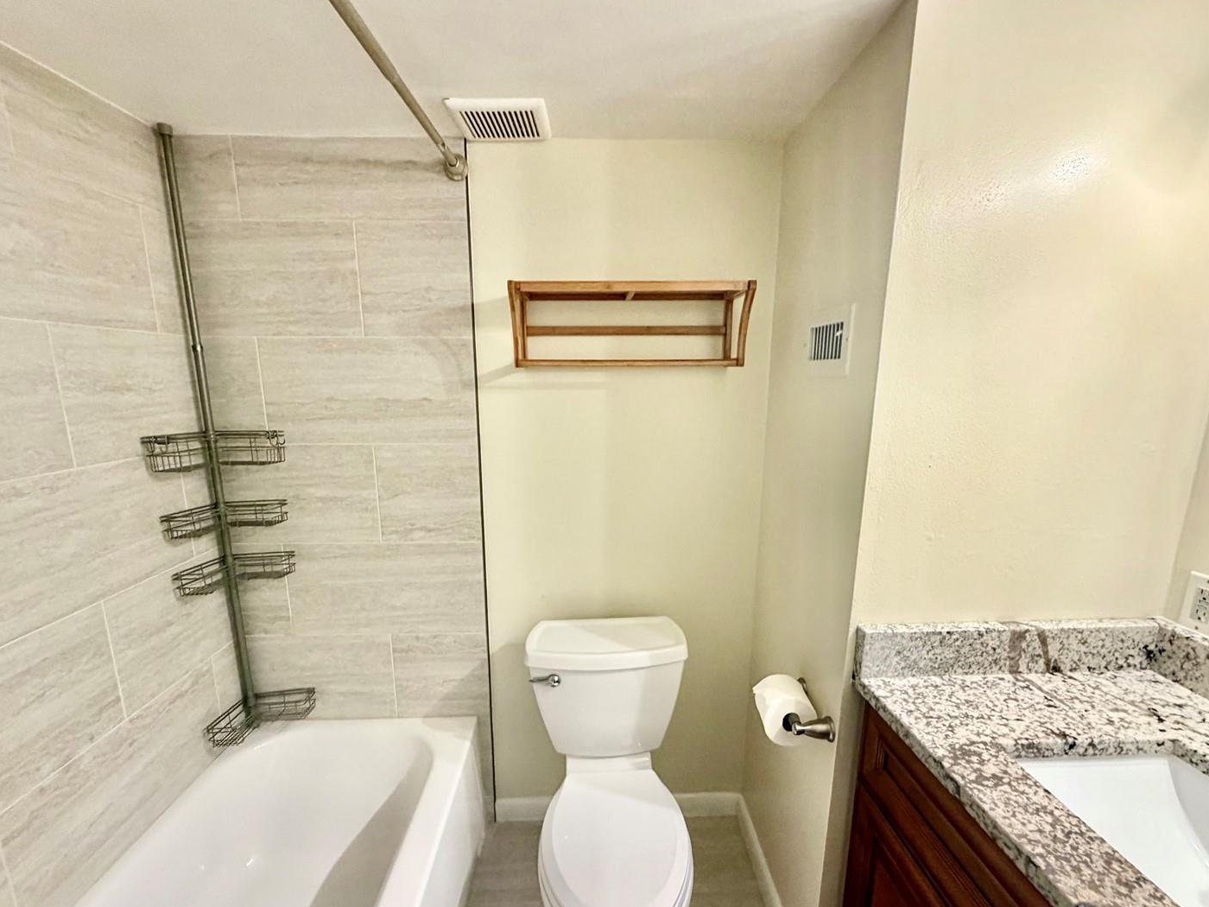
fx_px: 559
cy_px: 498
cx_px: 607
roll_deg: -0.3
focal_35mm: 16
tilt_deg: -14.3
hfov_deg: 94.5
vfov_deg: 77.9
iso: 250
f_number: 2.2
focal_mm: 2.22
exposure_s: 1/120
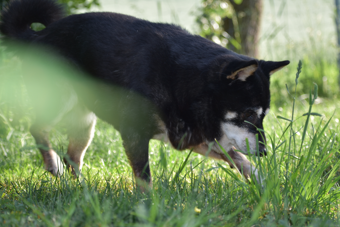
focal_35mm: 120
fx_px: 1133
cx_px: 178
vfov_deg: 11.4
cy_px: 113
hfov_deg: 17.1
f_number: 4.5
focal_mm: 70
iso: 100
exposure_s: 1/100
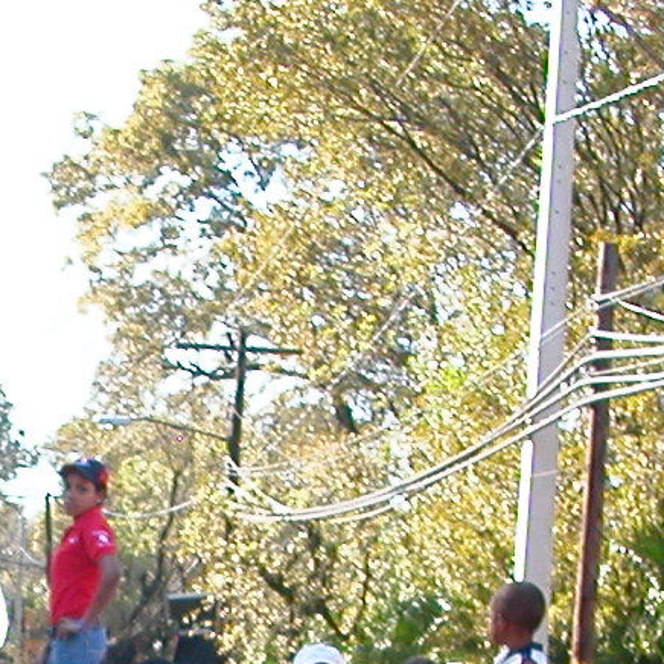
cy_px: 768
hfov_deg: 14.3
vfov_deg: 14.1
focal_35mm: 120
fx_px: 2604
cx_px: 34
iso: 100
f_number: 2.7
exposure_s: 1/246
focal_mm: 5.6
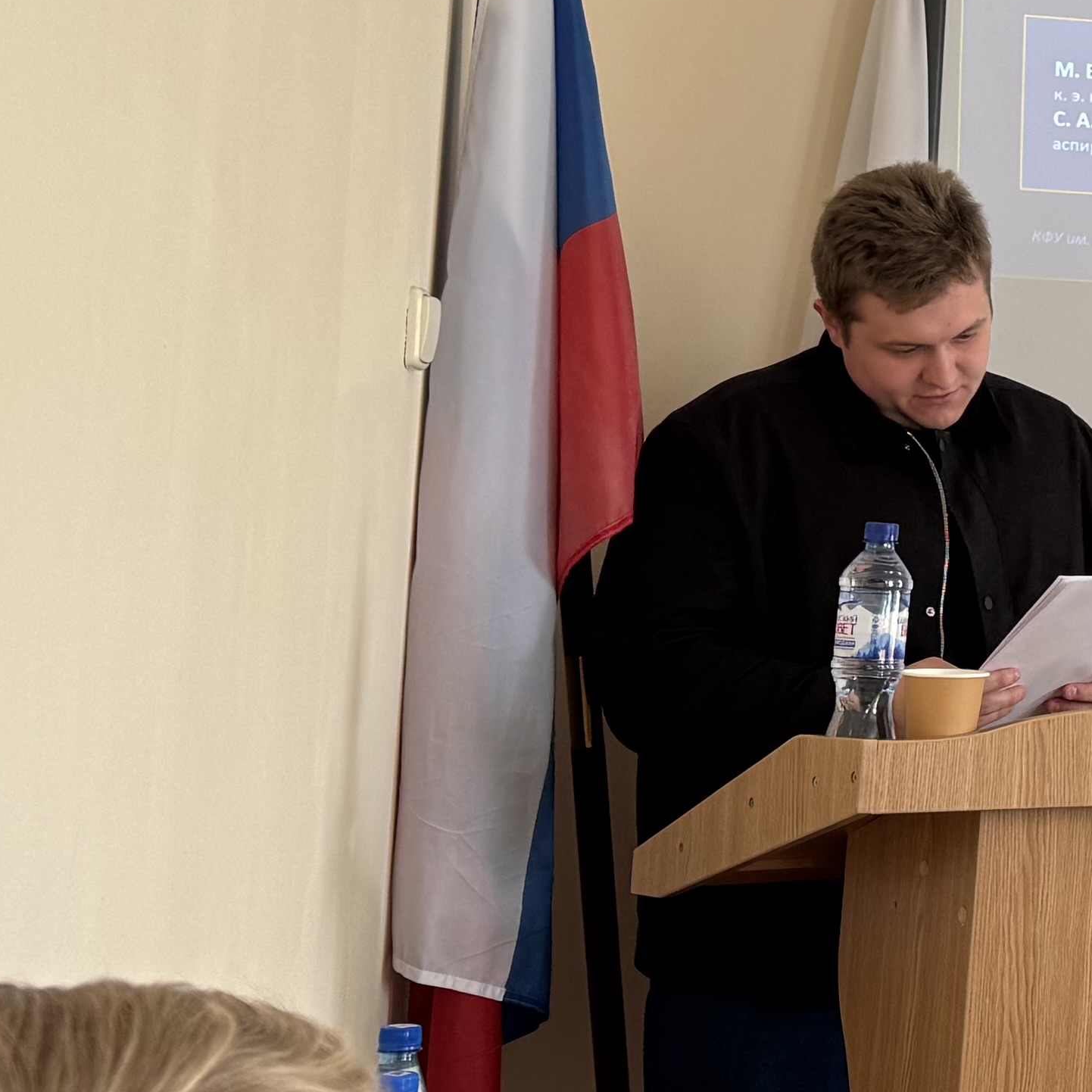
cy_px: 170
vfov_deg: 20.3
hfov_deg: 18.5
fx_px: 2998
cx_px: 1586
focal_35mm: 84
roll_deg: -1.3
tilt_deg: +6.1
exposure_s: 1/121
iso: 80
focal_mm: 6.76
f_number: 1.78
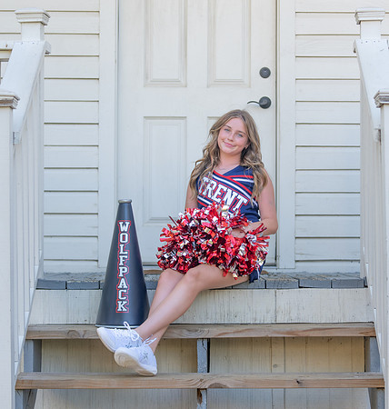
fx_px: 1256
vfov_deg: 18.5
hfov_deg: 17.6
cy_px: 200
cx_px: 228
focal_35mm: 96
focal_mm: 70
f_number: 2.8
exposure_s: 1/320
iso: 125
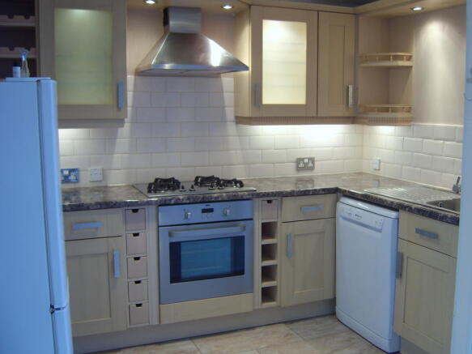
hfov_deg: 58.4
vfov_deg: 45.4
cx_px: 236
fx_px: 423
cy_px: 177
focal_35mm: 31
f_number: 2.7
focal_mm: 8.13
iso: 100
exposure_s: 1/14
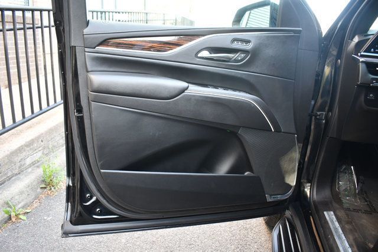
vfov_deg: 48.0
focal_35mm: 27
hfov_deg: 67.4
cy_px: 126
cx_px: 189
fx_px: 284
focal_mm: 18
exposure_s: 1/125
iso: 900
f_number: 3.5
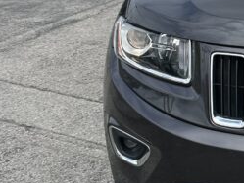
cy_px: 0
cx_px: 341
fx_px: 755
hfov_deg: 17.0
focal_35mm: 107
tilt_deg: -11.6
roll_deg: -0.8
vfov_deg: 13.6
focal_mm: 5.7
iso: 50
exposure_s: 1/3968
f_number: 1.5
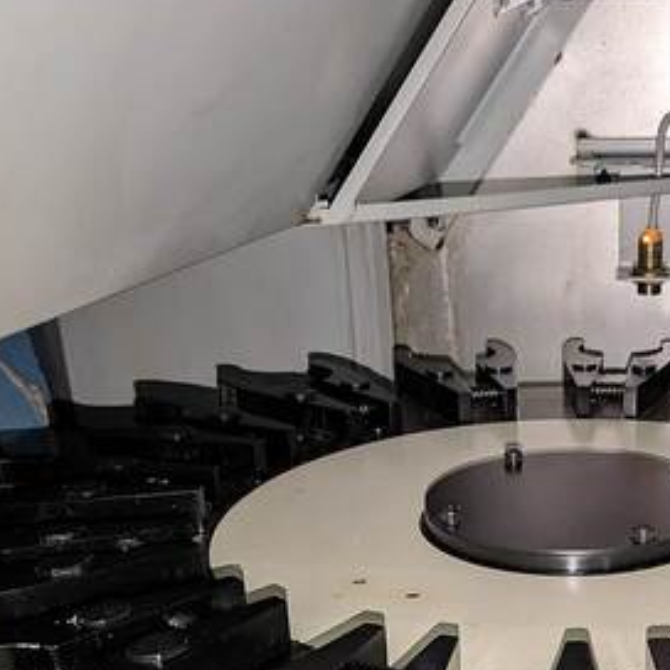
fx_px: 1139
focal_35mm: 52
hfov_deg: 31.6
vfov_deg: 31.7
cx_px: 567
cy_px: 564
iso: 224
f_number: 1.89
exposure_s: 1/25
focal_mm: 5.43
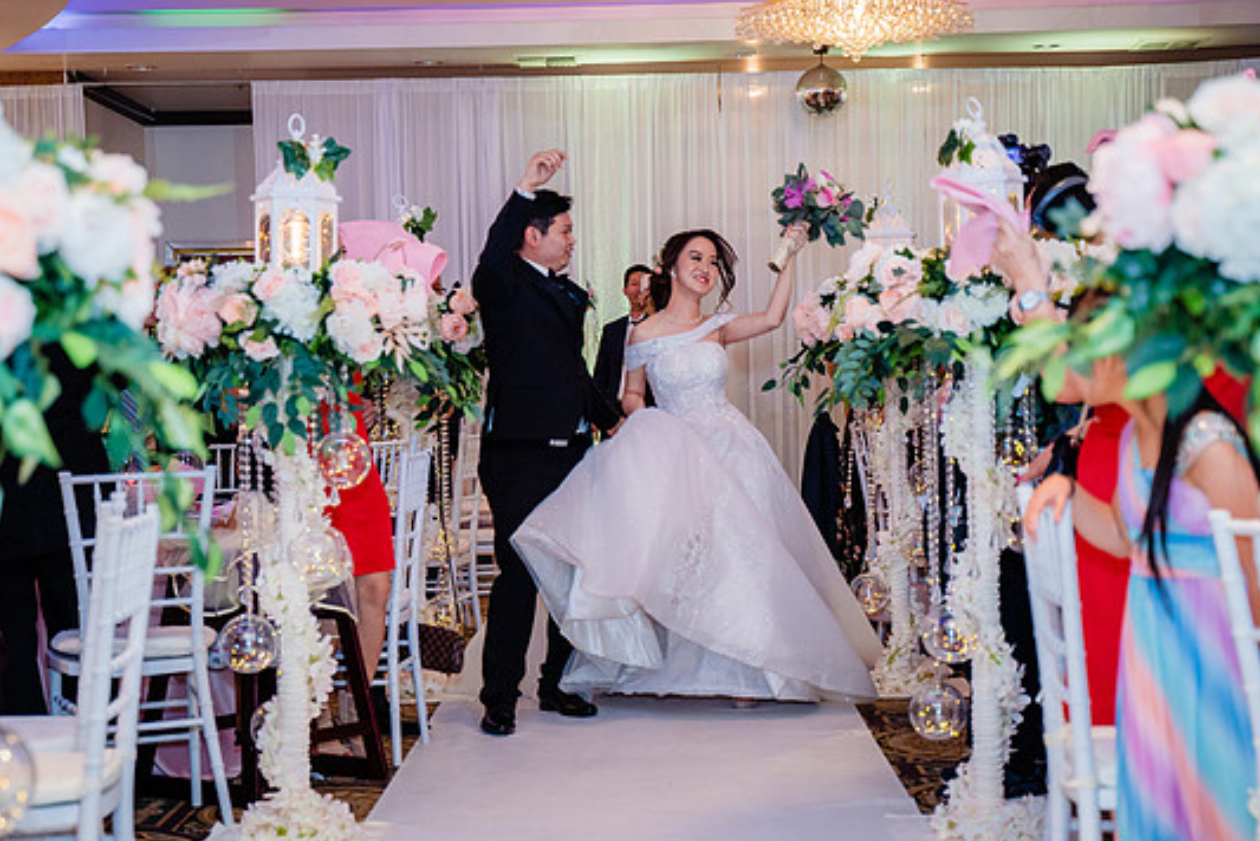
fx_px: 2311
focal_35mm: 66
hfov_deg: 30.5
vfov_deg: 20.6
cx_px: 583
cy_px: 441
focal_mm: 56
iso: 1250
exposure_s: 1/160
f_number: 3.5
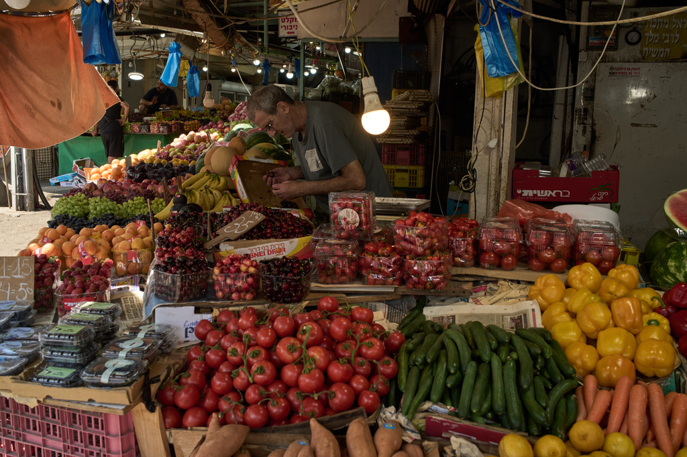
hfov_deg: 54.4
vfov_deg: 37.8
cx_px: 344
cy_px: 228
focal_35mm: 35
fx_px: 668
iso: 500
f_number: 6.3
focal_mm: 35
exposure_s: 1/500
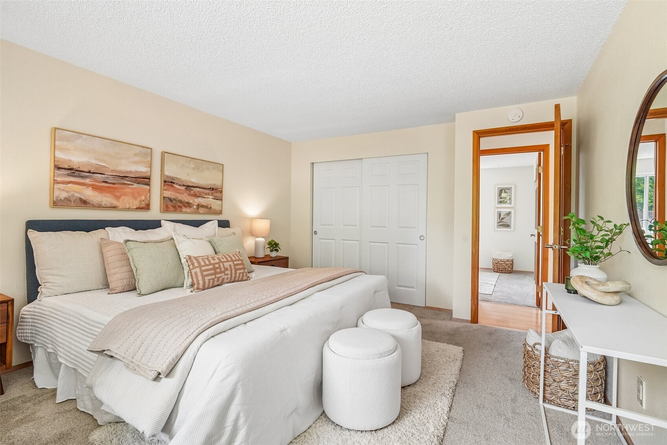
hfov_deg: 96.7
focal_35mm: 16
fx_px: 296
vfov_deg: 73.7
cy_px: 222
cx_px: 334
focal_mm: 16
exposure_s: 1/30
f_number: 8
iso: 1600
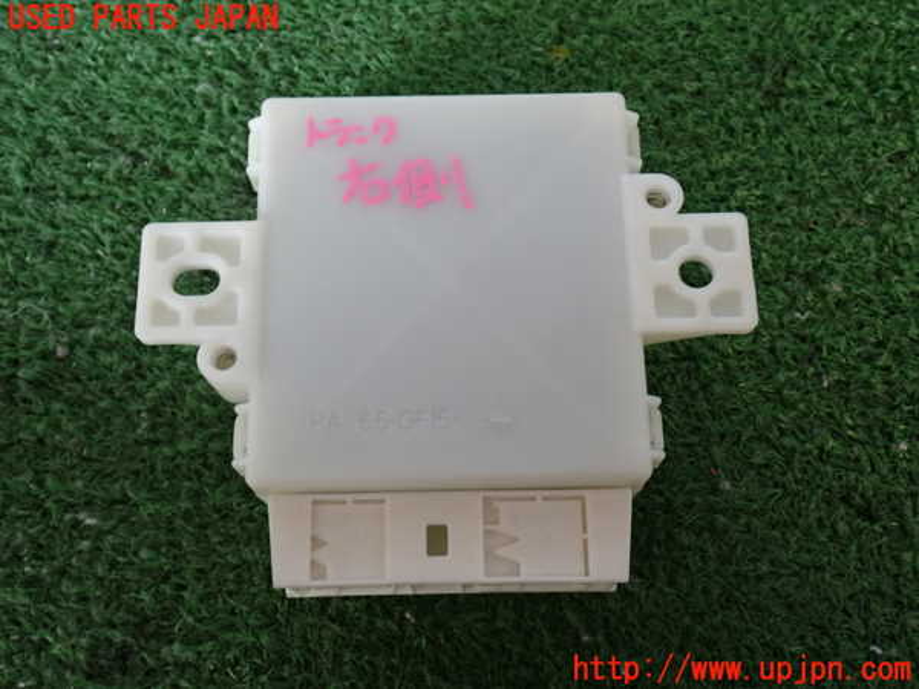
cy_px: 344
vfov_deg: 35.1
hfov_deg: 45.8
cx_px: 460
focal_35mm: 41
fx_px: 1088
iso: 250
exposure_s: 1/40
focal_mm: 7.31
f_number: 2.8
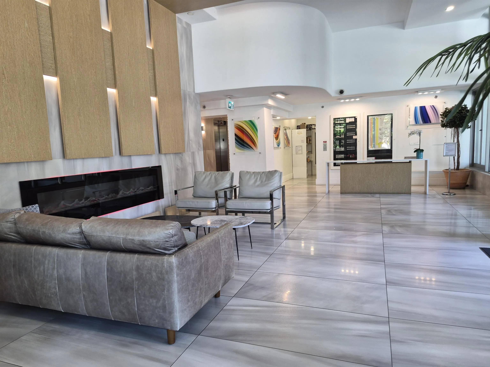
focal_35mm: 23
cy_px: 184
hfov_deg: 73.9
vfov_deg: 58.9
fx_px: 326
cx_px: 245
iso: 200
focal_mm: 5.4
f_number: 1.8
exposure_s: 1/120
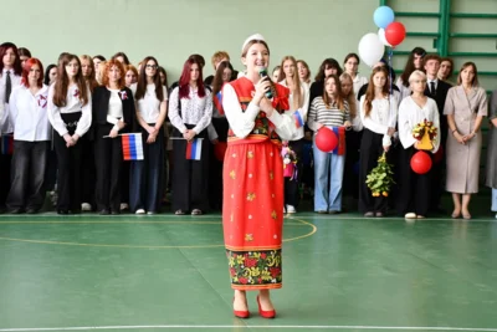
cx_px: 248
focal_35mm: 78
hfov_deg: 26.0
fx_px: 1077
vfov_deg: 17.5
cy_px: 166
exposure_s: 1/160
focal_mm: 52
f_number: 6.3
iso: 640
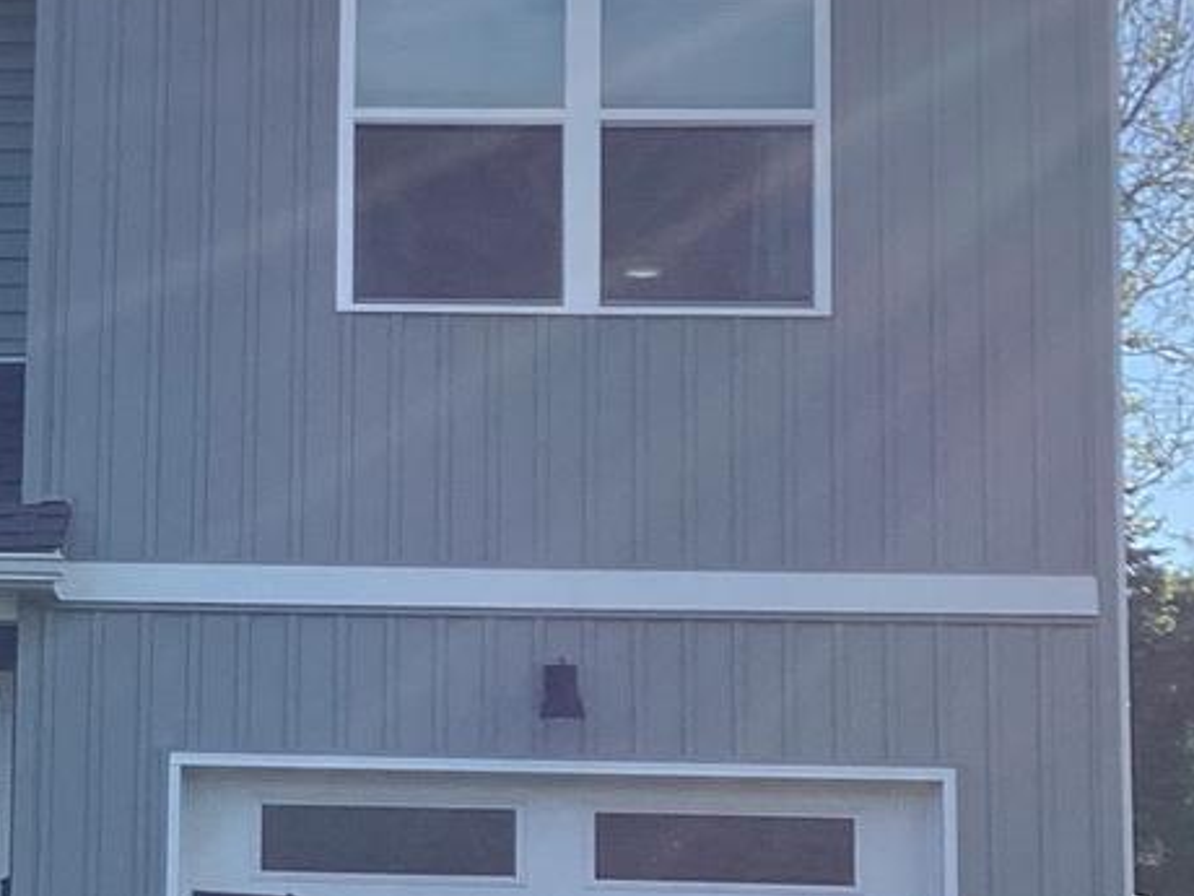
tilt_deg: +7.4
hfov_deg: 19.8
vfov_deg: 15.2
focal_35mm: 97
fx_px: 3346
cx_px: 117
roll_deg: -1.2
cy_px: 592
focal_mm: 3.3
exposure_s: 1/1235
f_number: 2.4
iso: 25
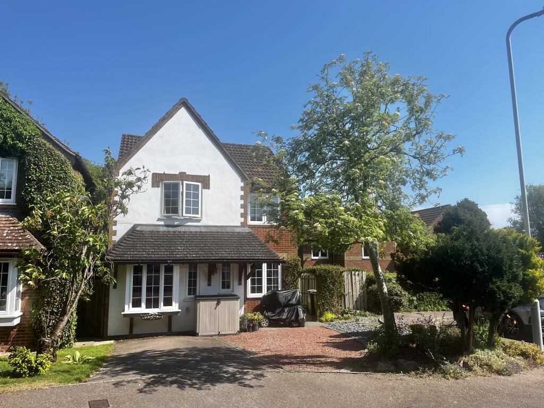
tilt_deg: +7.8
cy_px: 204
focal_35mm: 26
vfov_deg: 53.1
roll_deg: +0.5
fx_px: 409
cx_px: 272
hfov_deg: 67.3
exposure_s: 1/3215
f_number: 1.6
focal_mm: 5.1
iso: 50
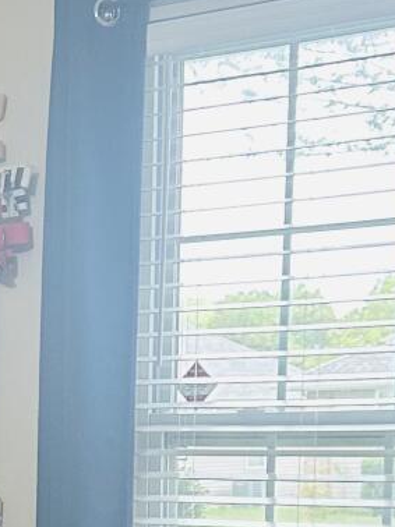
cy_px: 742
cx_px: -87
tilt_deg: -8.9
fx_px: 1934
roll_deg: +0.1
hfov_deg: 11.4
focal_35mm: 127
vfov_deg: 14.7
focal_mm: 6.86
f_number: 1.78
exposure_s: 1/60
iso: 250
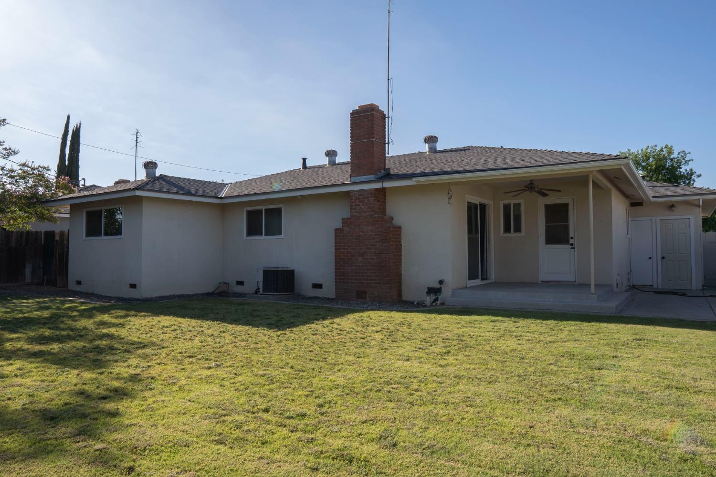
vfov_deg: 53.1
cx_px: 358
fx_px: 477
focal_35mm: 24
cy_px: 238
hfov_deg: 73.7
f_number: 9
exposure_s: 1/125
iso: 100
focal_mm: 16
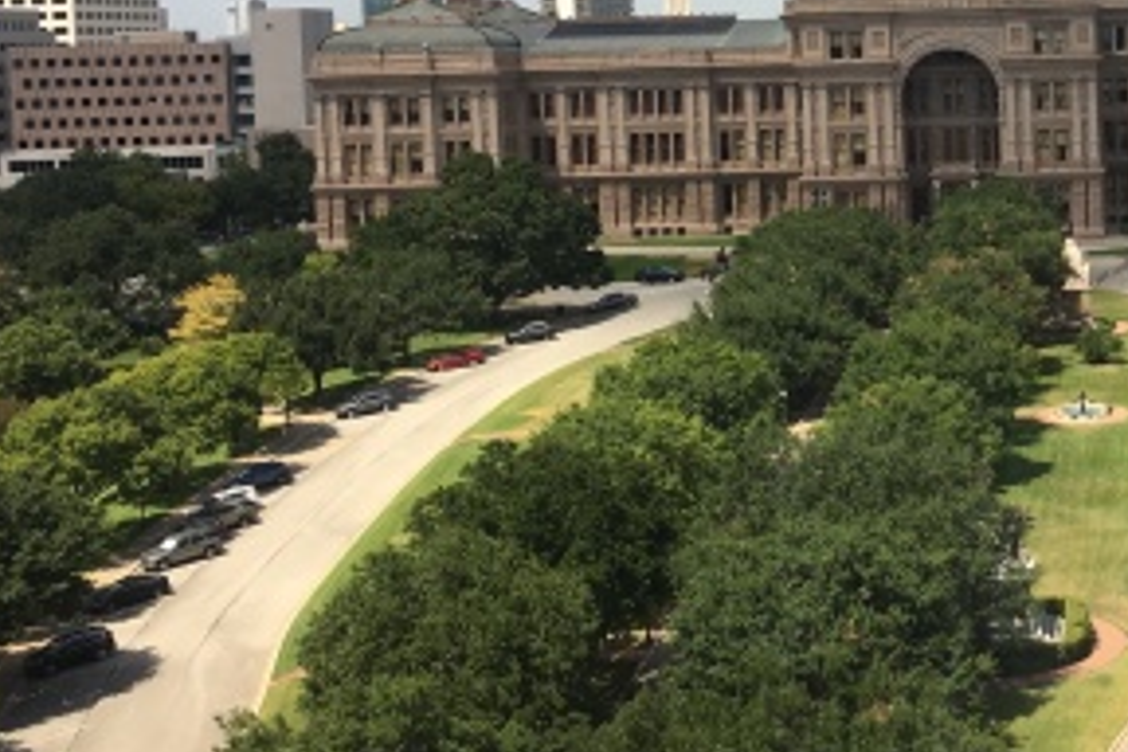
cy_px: 157
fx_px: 2099
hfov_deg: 28.2
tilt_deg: -3.5
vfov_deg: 20.1
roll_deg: +2.2
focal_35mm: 67
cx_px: 1140
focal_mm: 4.15
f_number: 2.2
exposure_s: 1/569
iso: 25
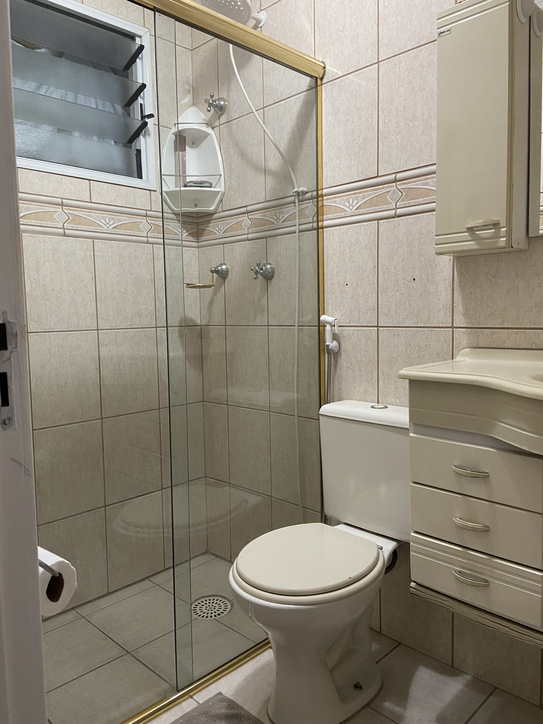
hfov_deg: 53.1
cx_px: 272
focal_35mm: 26
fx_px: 544
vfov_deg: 67.3
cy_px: 362
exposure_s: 1/60
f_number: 1.8
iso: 250
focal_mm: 4.25
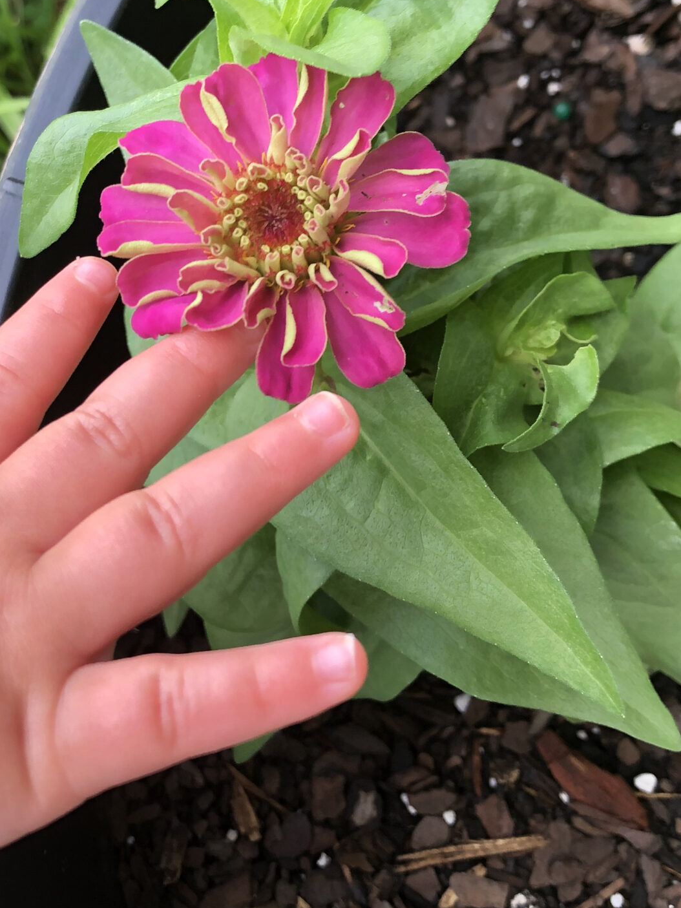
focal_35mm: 51
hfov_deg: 28.4
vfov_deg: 37.3
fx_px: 1338
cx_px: 227
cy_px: 363
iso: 32
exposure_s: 1/120
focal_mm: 3.99
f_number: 1.8
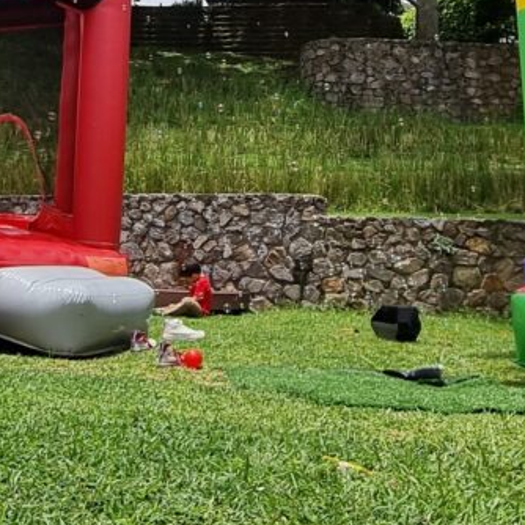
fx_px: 944
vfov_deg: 29.0
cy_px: -9
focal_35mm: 55
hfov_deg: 30.8
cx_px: 171
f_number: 2.2
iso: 50
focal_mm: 2.2
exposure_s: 1/2424
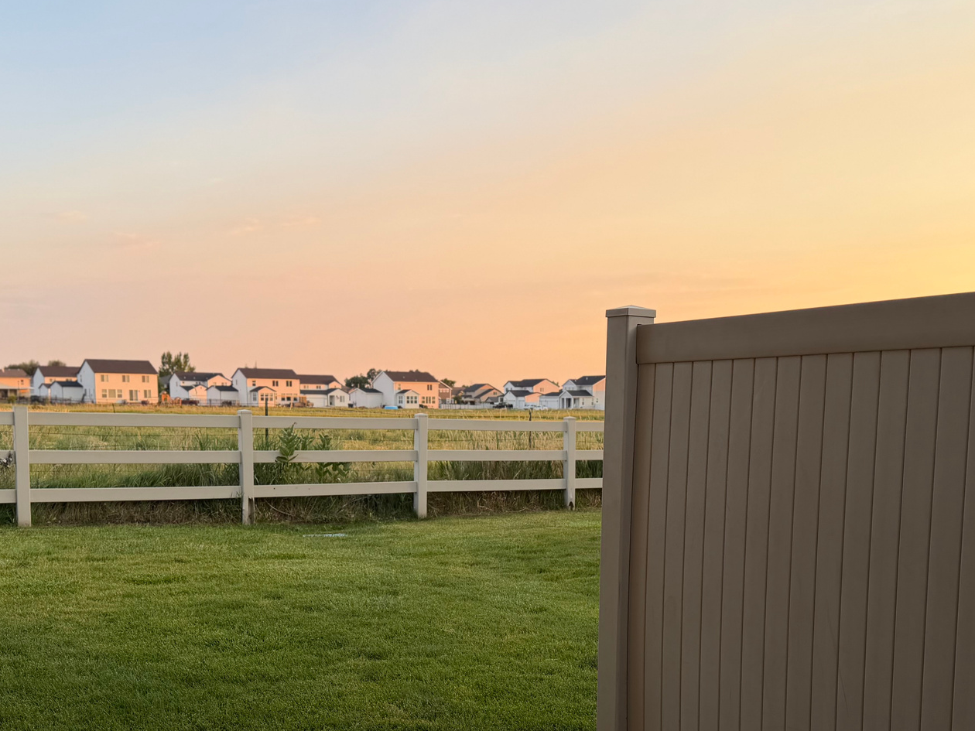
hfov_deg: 47.8
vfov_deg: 36.2
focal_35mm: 39
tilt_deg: -5.7
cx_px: 518
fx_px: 1098
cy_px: 528
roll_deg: -0.3
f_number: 1.78
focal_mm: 6.76
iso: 80
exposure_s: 1/470
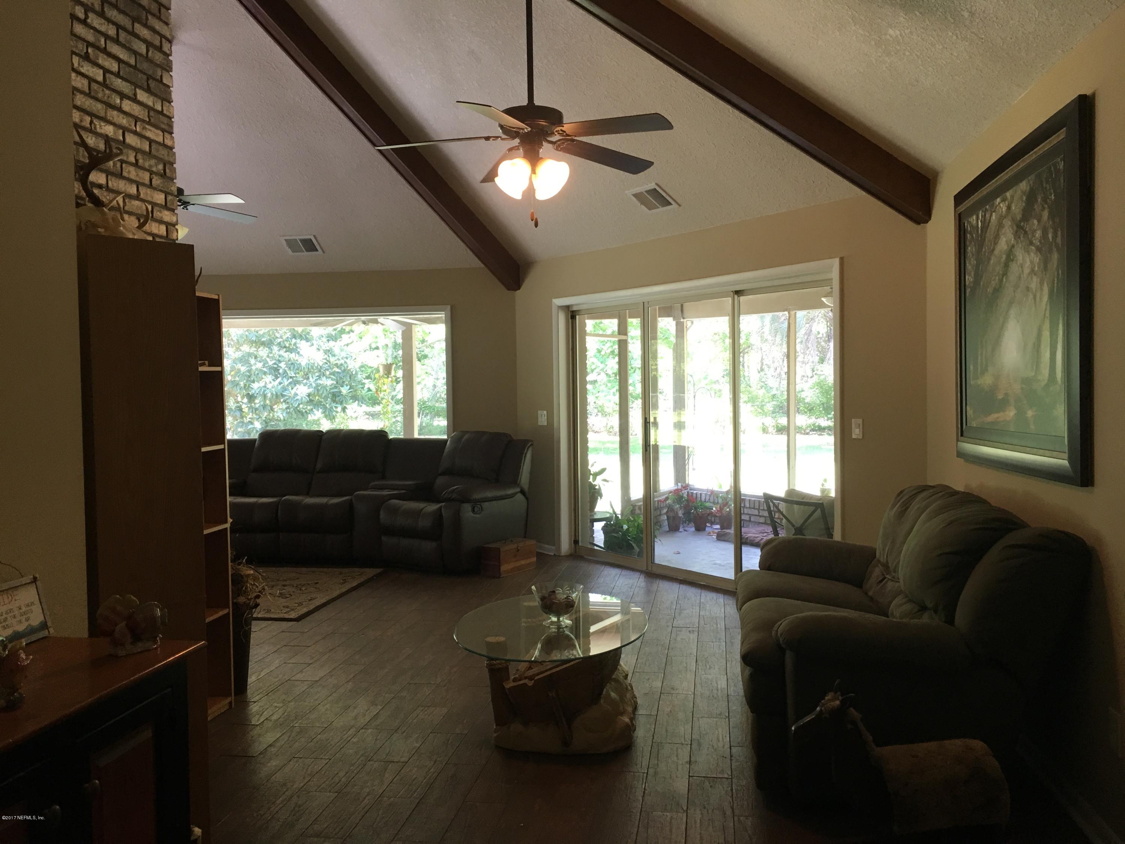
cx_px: 562
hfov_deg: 61.7
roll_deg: +0.9
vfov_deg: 48.2
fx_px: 942
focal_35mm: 29
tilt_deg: -0.3
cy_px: 422
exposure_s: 1/30
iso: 40
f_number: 2.2
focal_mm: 4.15
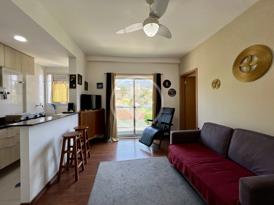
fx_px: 103
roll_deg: +0.3
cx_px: 137
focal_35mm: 13
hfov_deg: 106.2
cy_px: 102
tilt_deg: -0.5
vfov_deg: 89.9
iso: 32
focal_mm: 1.57
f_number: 1.8
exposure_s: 1/120
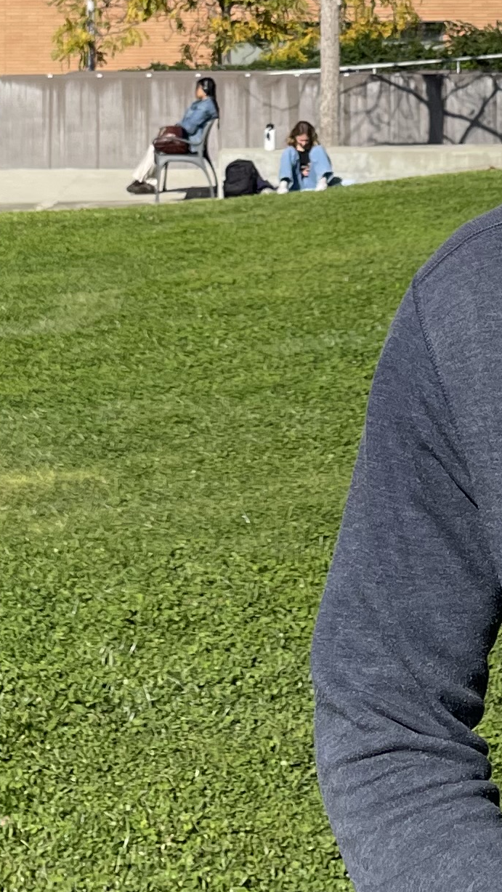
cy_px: -62
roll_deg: +0.9
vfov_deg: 21.8
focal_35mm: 93
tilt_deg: +2.1
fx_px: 2200
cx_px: 350
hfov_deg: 13.0
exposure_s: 1/4000
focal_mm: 4.2
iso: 32
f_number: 1.6
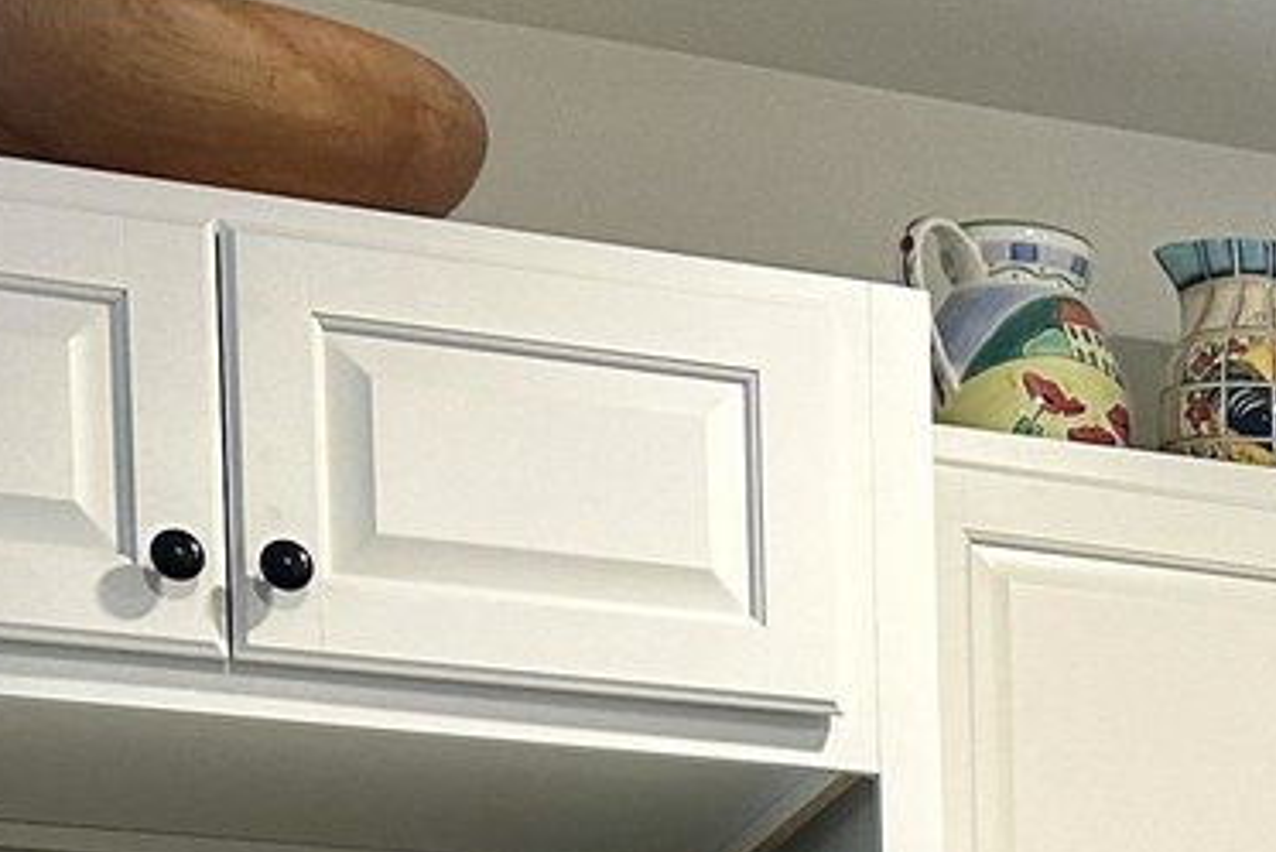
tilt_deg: -3.6
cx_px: 1892
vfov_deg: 11.2
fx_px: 3794
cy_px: 1861
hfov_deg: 17.3
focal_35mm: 107
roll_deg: -0.9
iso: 125
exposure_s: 1/60
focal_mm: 6.86
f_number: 1.78
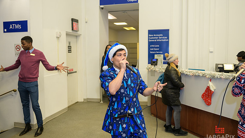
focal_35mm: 31
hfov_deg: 62.6
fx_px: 201
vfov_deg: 37.8
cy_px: 65
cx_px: 121
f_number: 3.2
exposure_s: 1/125
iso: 1000
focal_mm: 29
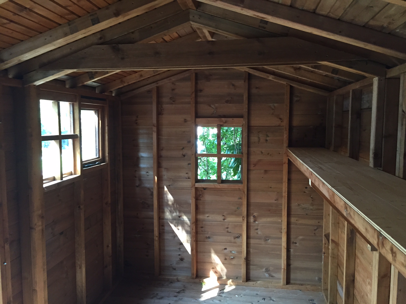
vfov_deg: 48.2
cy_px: 152
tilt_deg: -5.6
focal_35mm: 29
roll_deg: -0.5
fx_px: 340
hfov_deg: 61.7
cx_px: 203
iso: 160
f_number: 2.2
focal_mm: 4.15
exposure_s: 1/30
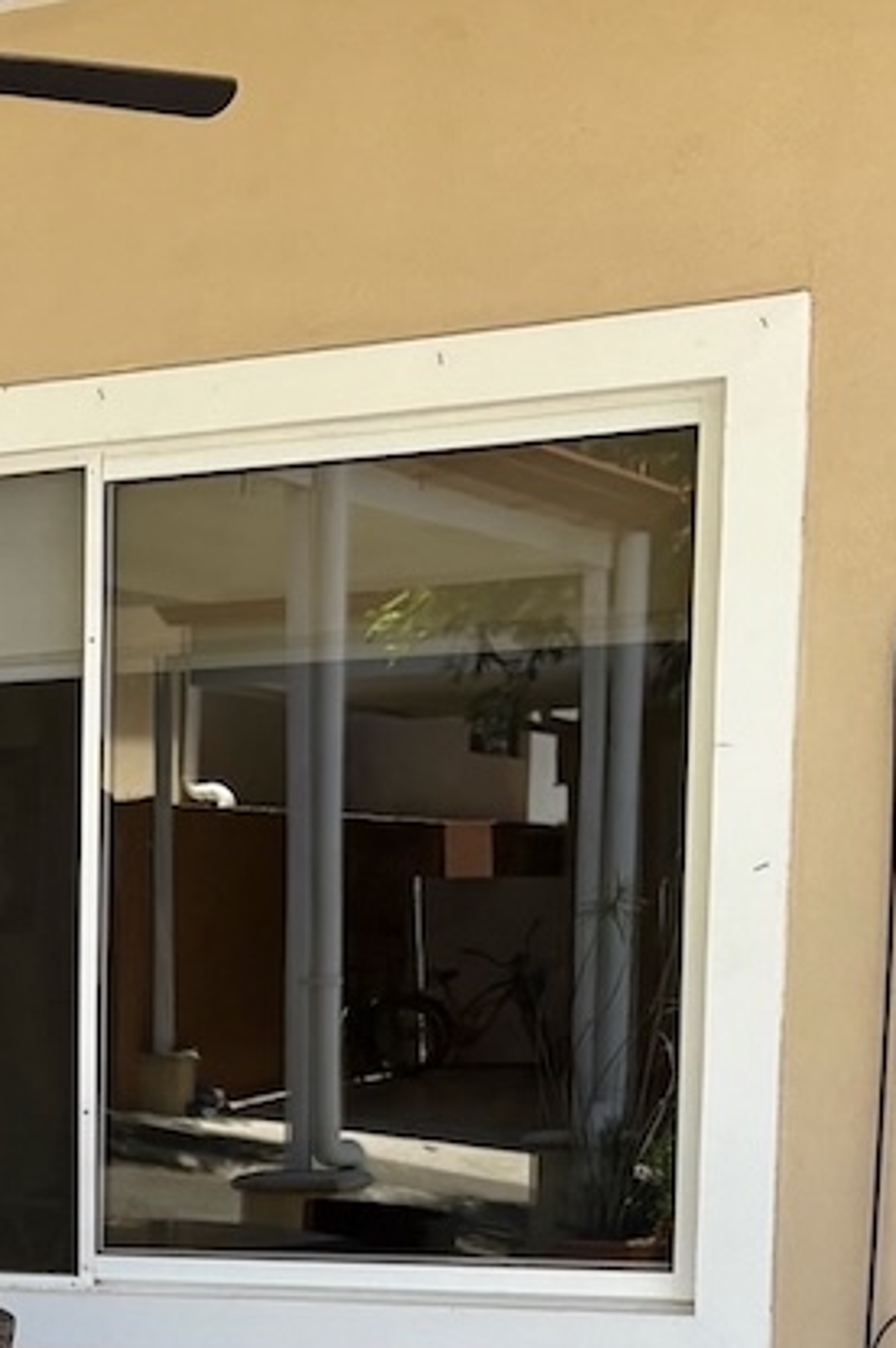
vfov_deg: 20.6
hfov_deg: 13.1
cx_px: -677
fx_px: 3552
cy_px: 1432
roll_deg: +3.9
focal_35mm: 95
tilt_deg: -6.0
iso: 64
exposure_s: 1/973
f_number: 1.6
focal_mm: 5.96
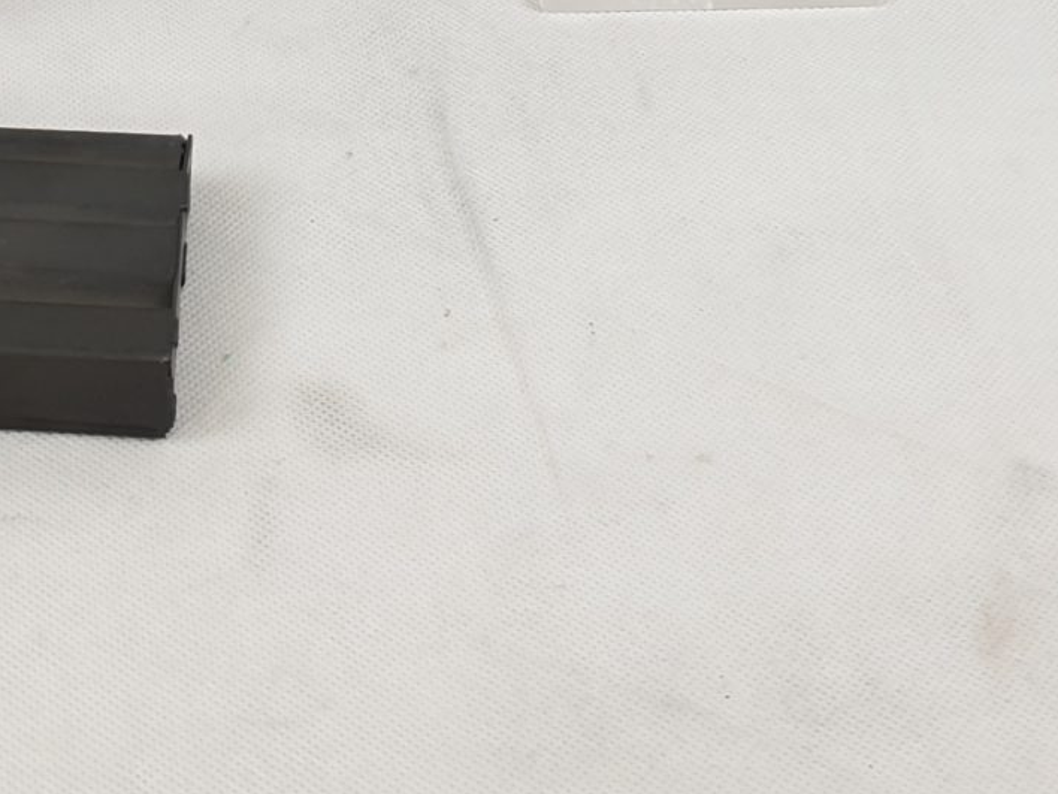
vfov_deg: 14.8
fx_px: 2873
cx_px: 154
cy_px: -314
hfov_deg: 20.5
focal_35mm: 94
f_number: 1.5
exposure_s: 1/100
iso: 50
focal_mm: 4.3
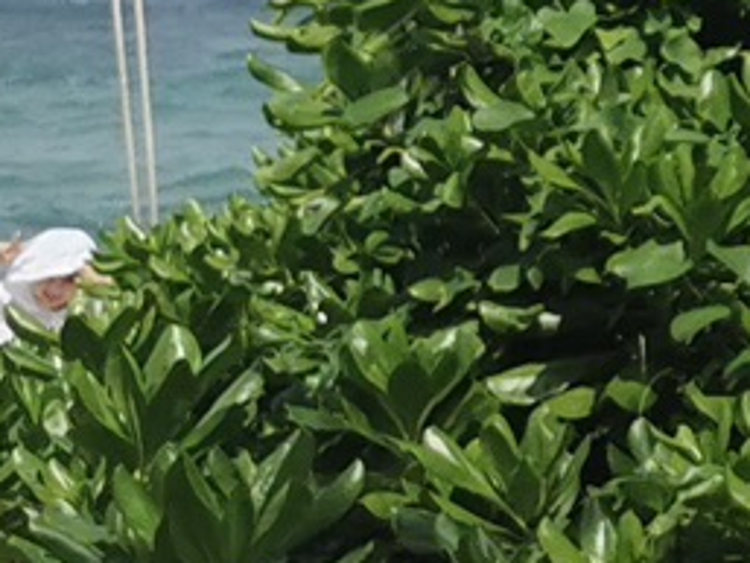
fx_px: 4552
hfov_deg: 8.6
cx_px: 1742
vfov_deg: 6.9
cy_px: -347
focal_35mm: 210
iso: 50
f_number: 1.6
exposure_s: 1/8696
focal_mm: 5.56
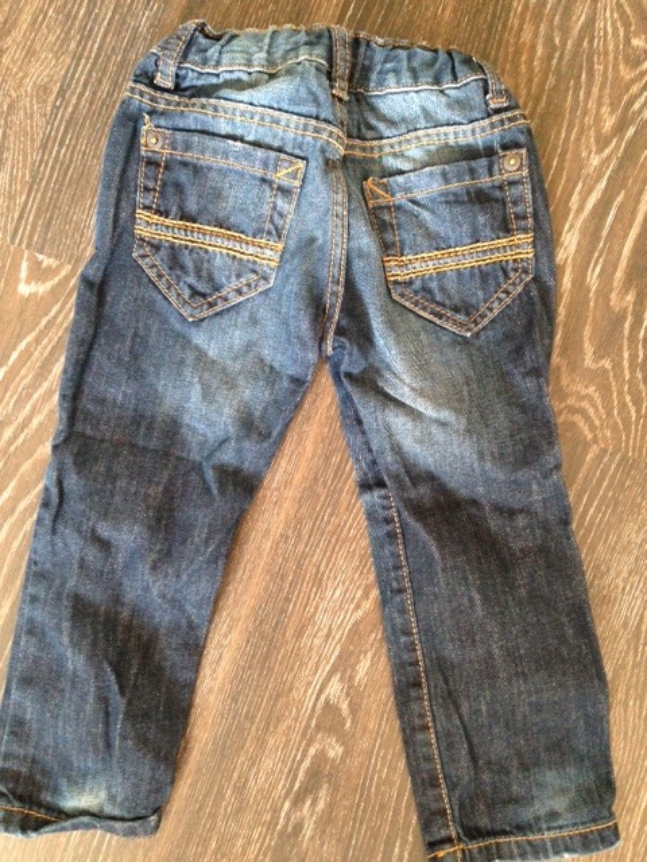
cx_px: 324
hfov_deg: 42.9
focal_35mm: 33
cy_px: 431
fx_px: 822
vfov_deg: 55.4
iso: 400
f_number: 2.4
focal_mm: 4.13
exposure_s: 1/20
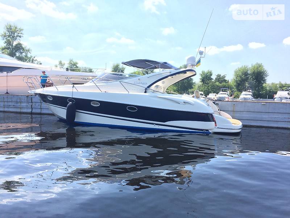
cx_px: 145
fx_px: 243
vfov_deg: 48.2
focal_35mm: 29
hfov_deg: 61.7
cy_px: 109
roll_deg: -1.0
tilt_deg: -3.5
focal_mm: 4.2
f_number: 2.2
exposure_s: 1/1053
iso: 32
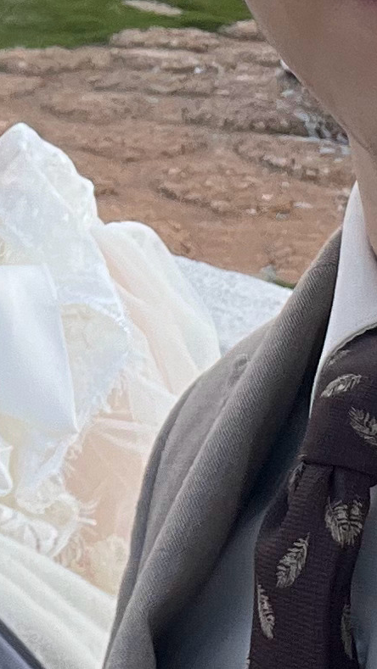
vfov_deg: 15.7
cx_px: -45
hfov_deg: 9.4
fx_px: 2274
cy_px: -266
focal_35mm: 128
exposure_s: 1/334
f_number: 2.2
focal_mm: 2.71
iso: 32
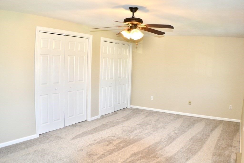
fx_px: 285
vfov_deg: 31.9
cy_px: 82
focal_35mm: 42
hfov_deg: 46.4
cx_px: 122
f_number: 4.5
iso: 400
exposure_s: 1/60
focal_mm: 28
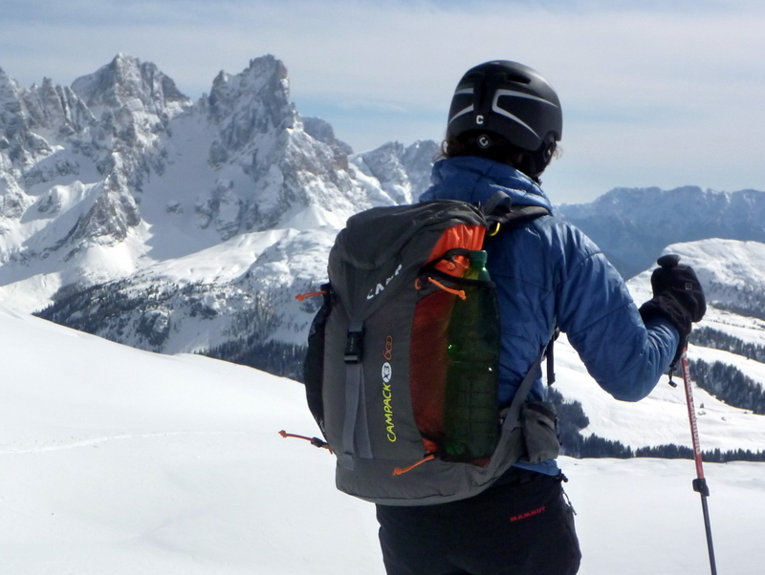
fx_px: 974
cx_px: 382
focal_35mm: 44
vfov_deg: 32.9
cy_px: 288
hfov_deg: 42.9
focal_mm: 7.8
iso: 250
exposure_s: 1/320
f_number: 13
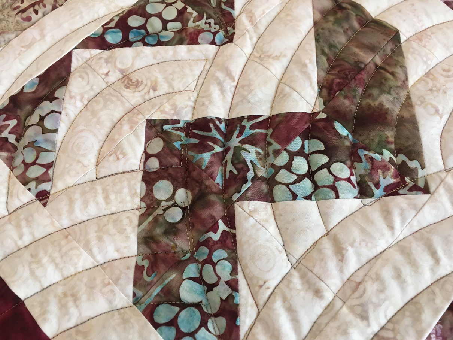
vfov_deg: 48.2
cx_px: 226
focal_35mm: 29
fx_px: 380
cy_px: 170
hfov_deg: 61.6
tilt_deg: -69.5
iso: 80
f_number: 2.2
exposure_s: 1/30
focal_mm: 4.15
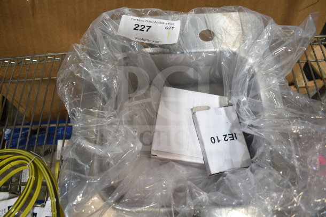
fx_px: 245
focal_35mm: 27
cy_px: 108
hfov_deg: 67.4
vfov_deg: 48.0
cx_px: 163
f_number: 3.5
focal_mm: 18
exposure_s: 1/50
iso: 200
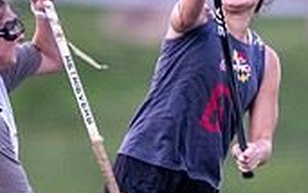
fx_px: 14644
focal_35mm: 1744
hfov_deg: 1.2
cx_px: 209
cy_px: 212
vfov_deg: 0.8
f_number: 2.8
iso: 3200
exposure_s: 1/1000
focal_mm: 400
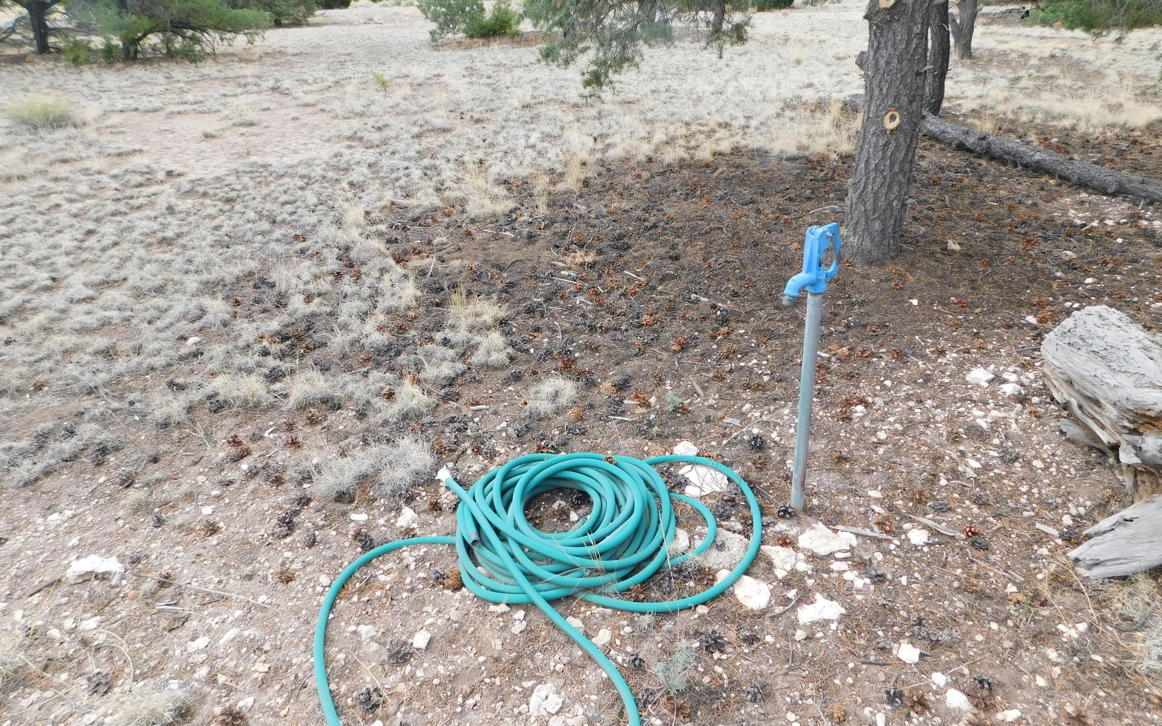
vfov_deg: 49.2
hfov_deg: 72.6
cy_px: 328
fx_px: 792
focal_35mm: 25
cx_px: 578
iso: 125
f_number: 3
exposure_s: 1/200
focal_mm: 4
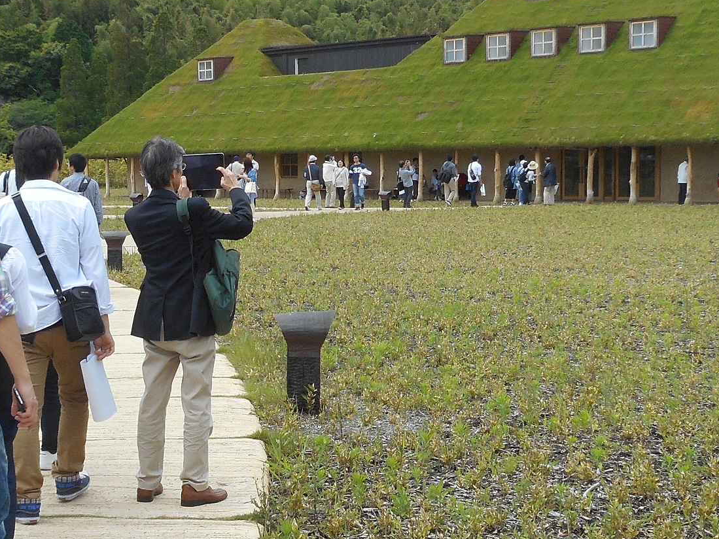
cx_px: 313
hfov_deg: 28.5
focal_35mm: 68
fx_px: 1412
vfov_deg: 21.6
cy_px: 283
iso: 80
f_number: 4
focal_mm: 5.2
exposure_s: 1/500
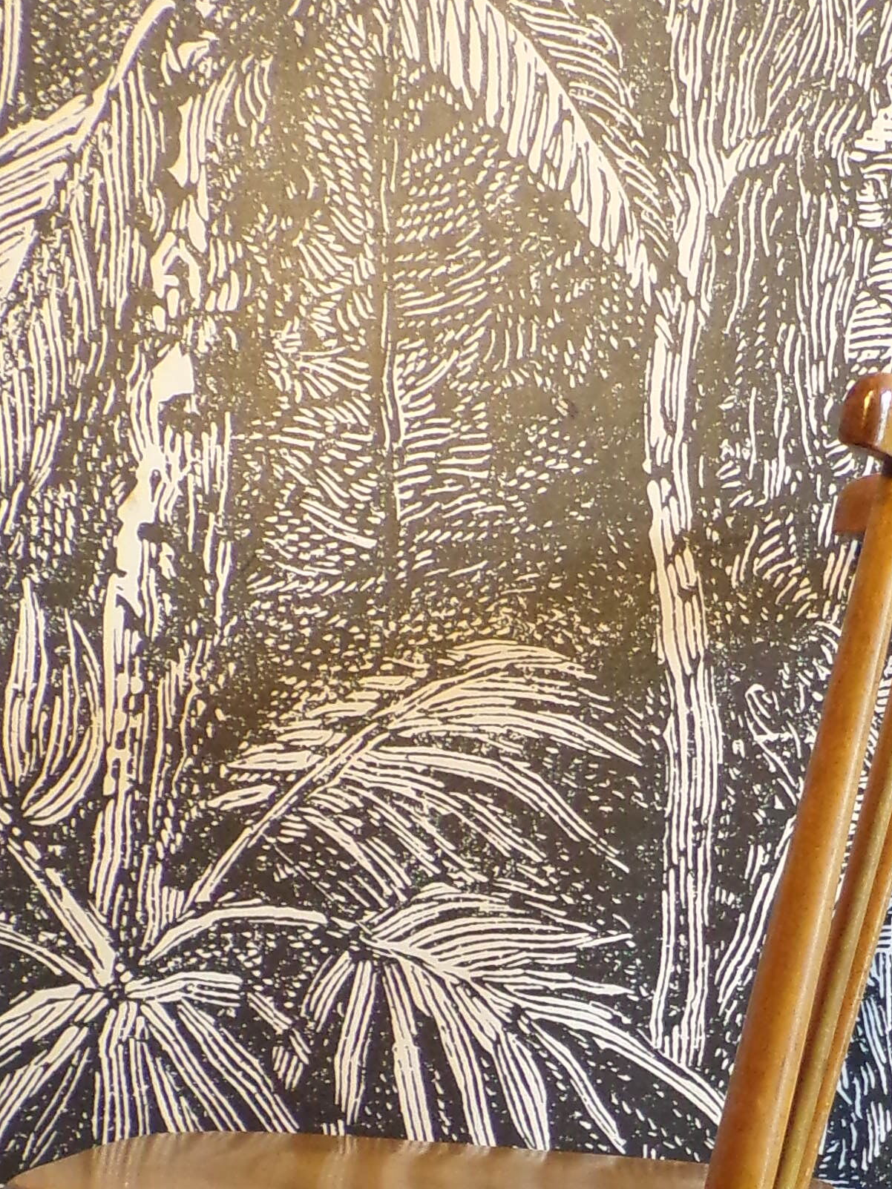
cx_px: 1009
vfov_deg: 20.9
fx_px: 3161
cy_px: 1035
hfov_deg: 15.6
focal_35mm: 92
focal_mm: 5.8
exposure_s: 1/17
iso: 316
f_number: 3.2
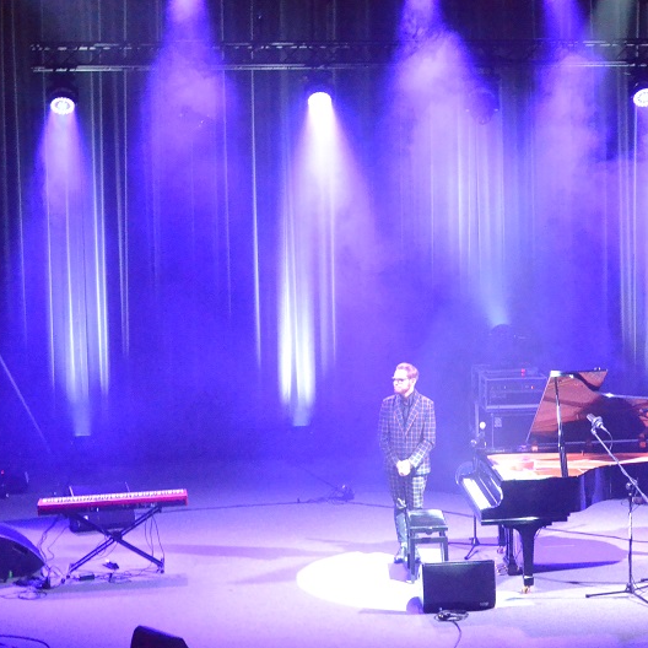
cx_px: 472
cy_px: 326
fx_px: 1433
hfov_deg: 25.2
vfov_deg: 25.5
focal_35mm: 68
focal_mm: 35
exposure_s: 1/15
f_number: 4.5
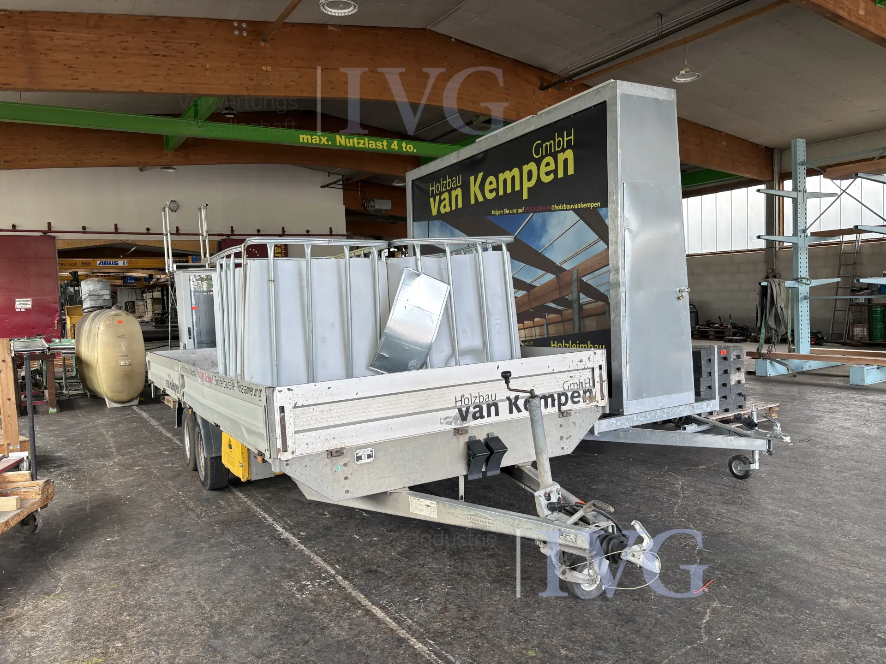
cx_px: 443
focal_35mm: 26
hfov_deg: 67.3
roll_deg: +3.5
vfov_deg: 53.1
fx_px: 665
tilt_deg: -3.1
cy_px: 332
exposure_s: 1/121
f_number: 1.6
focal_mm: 5.96
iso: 50
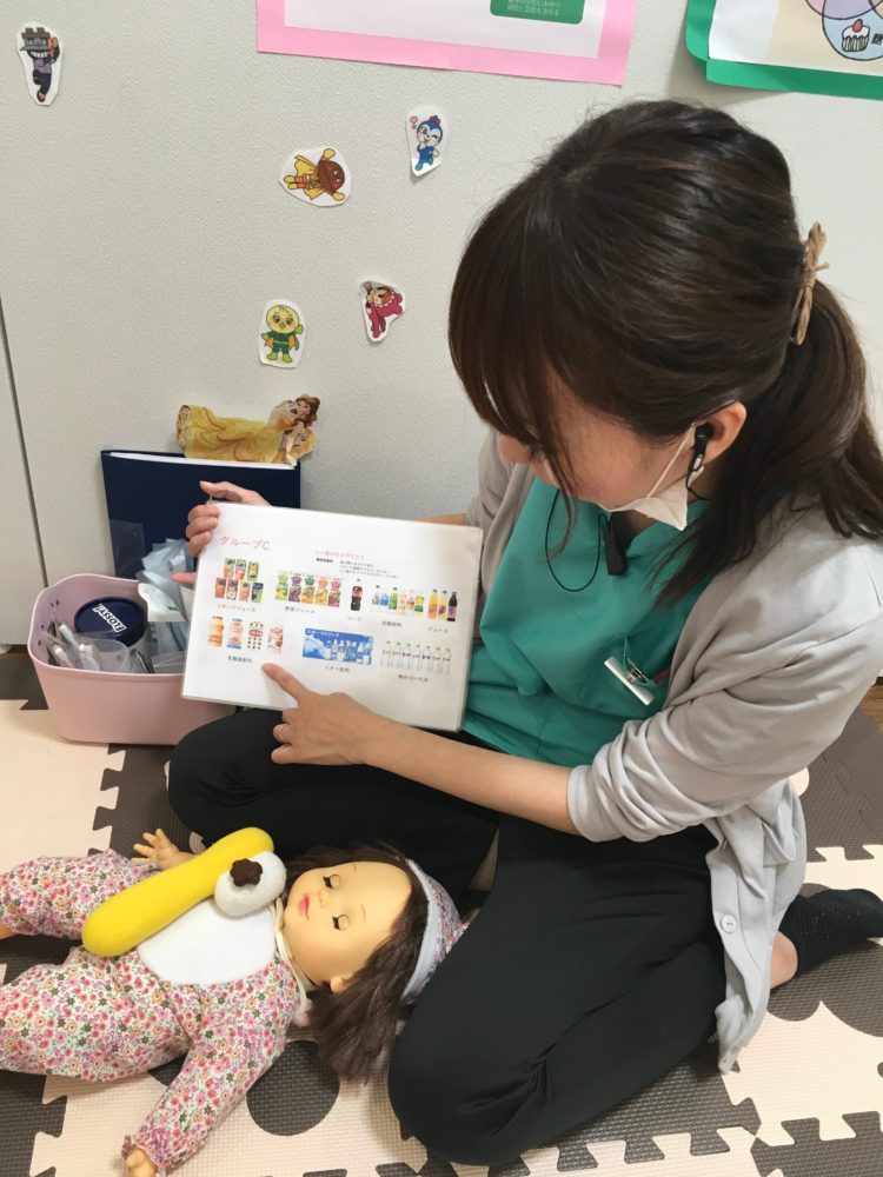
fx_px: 986
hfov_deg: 48.2
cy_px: 588
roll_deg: -6.4
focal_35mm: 29
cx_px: 442
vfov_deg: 61.7
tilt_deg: -34.9
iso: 40
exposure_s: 1/30
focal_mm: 4.15
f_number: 2.2
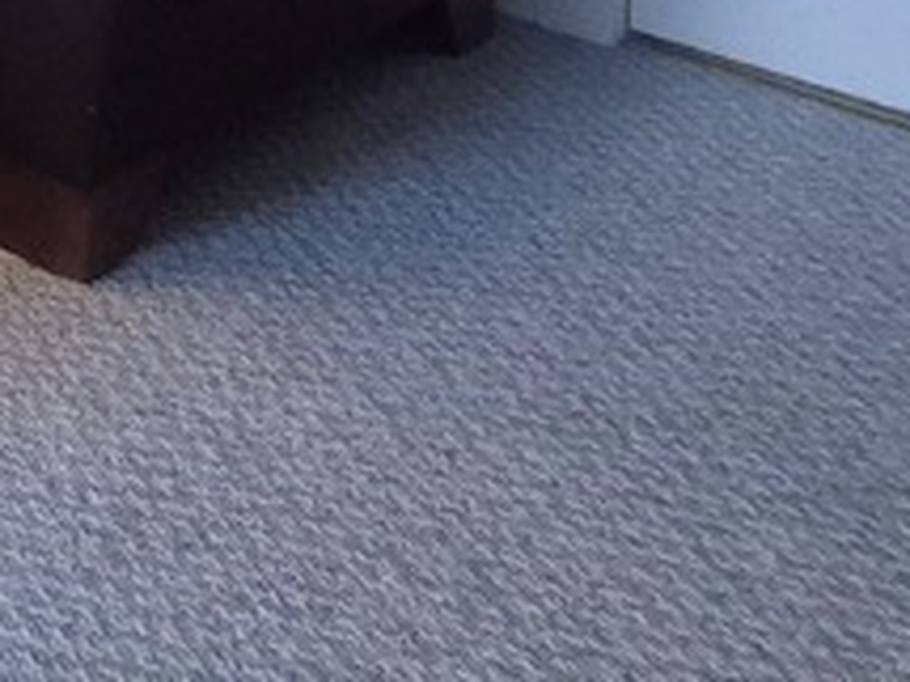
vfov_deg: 17.3
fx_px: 1629
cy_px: -674
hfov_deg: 23.6
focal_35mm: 62
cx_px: -516
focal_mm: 1.74
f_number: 2.2
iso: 500
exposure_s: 1/50
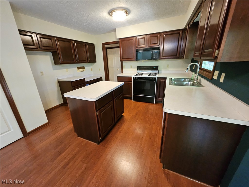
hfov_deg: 106.2
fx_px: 94
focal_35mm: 13
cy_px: 94
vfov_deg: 89.9
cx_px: 124
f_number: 2.2
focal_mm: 1.74
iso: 500
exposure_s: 1/30
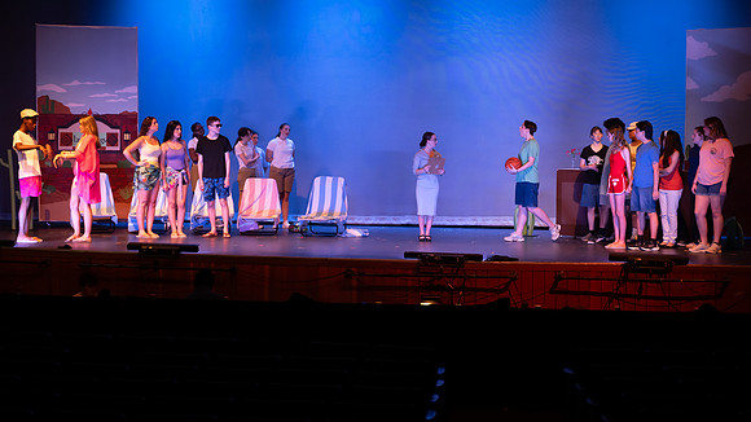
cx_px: 366
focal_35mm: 76
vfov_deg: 16.0
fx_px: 1504
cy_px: 226
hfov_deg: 28.0
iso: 2500
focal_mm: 70
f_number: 2.8
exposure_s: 1/320
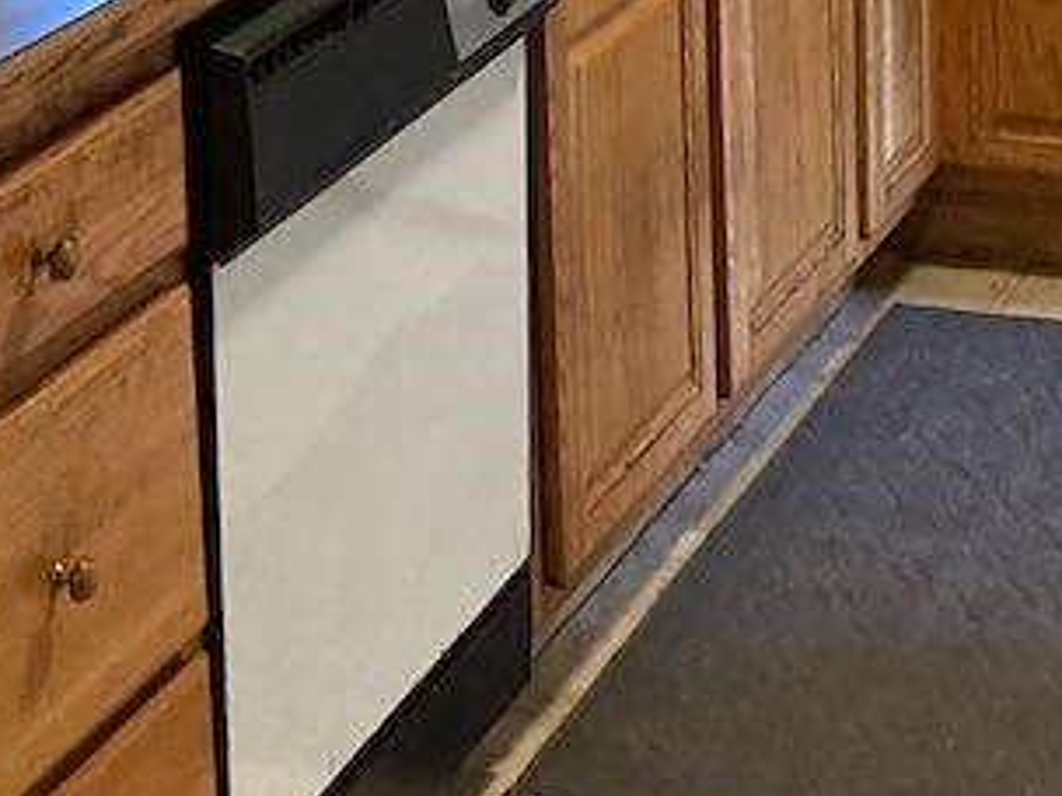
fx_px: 3620
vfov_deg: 11.8
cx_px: 849
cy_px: -506
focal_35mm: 118
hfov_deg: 16.6
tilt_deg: -8.9
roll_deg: +1.3
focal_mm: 3.99
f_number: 1.8
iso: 320
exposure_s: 1/40
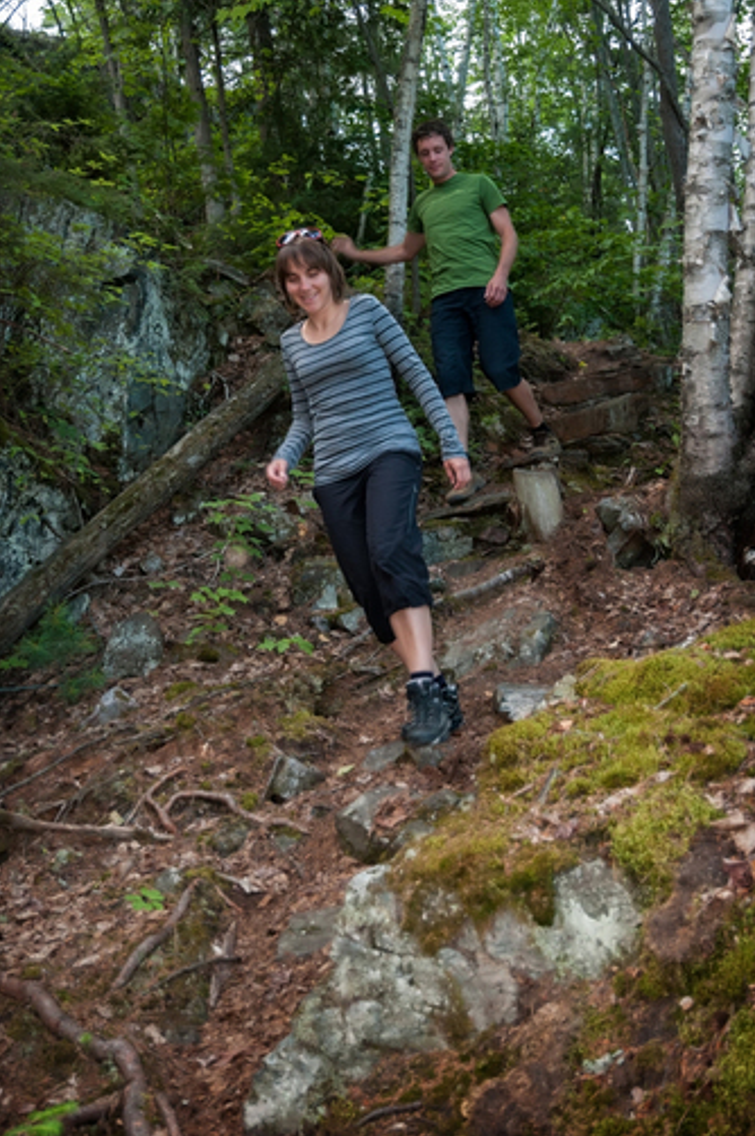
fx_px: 1325
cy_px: 429
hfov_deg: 31.8
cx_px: 367
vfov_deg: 46.1
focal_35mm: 42
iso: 400
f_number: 4
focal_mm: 22
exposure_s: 1/80
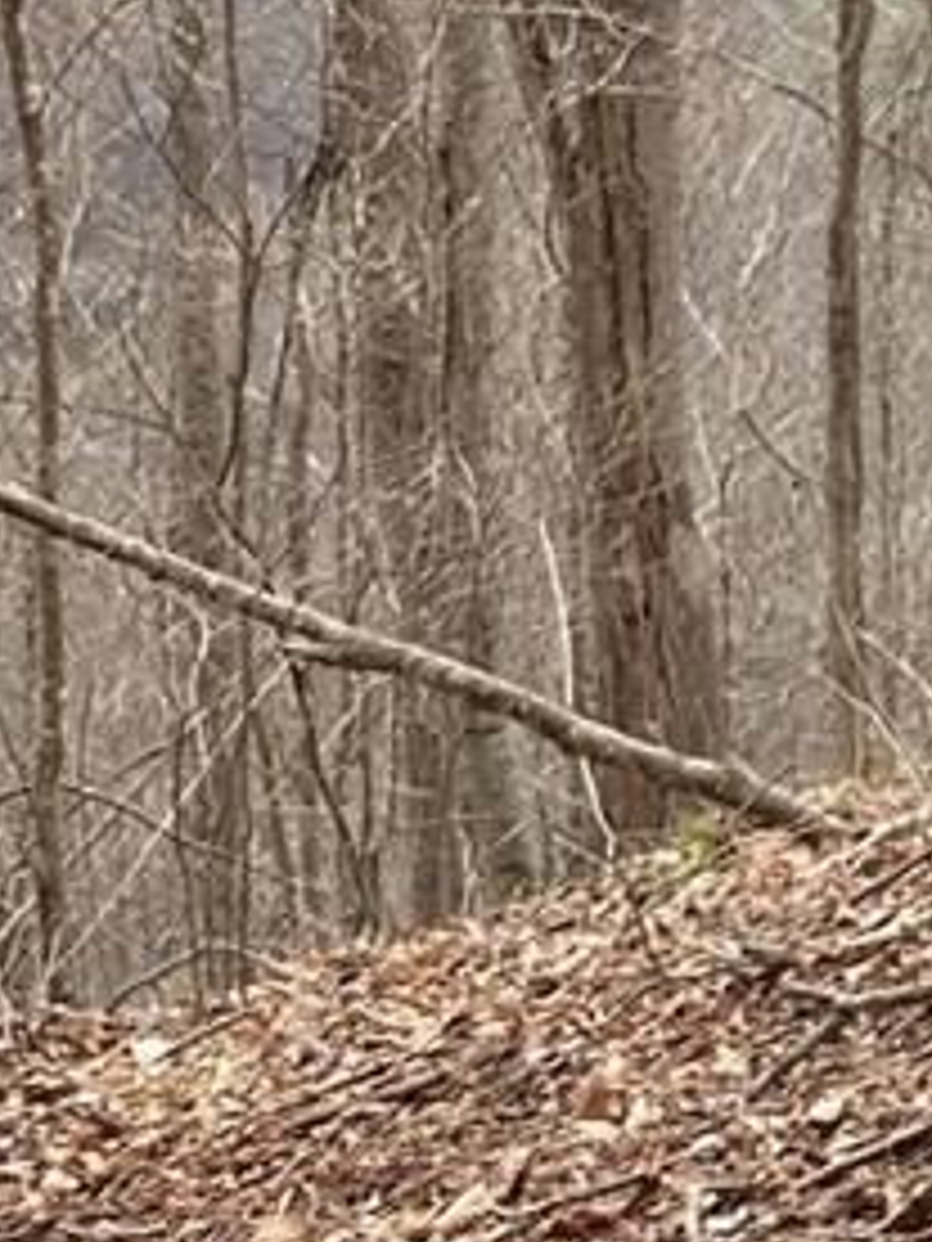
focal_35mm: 156
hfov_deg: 9.1
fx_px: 5600
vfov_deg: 12.7
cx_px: 1724
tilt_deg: -11.3
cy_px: 662
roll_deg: -2.7
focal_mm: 3.99
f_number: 1.8
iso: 20
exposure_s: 1/422
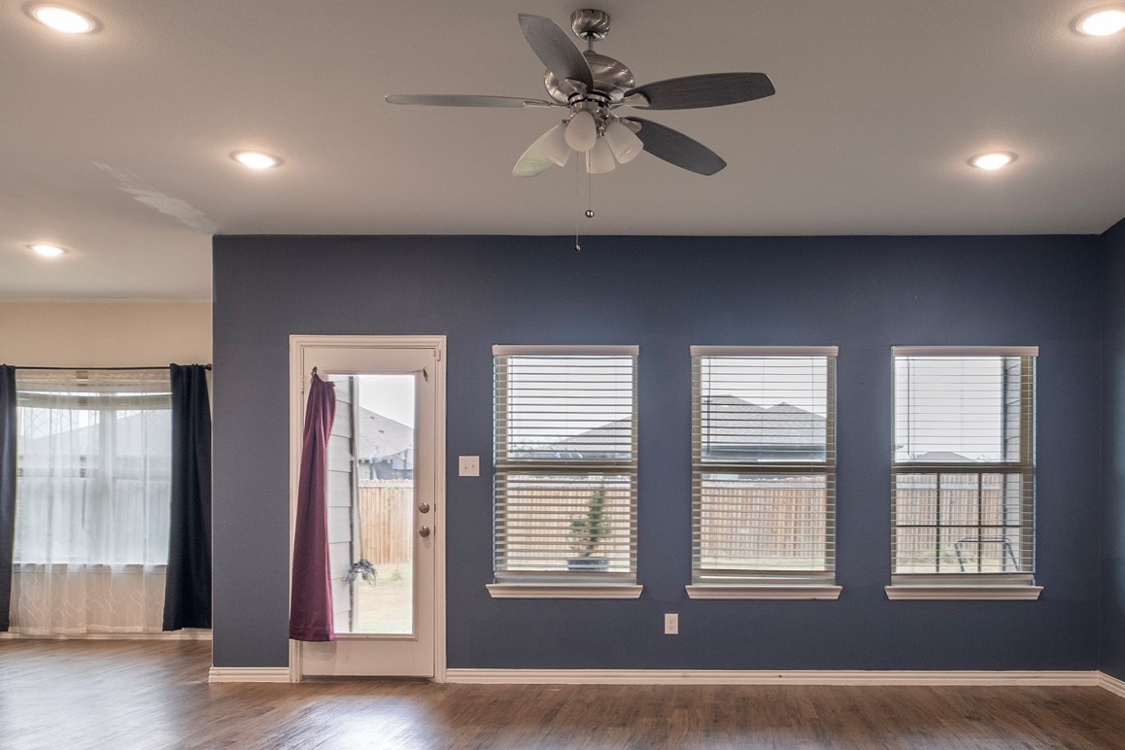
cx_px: 715
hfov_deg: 61.0
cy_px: 527
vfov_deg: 42.7
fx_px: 937
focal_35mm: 30
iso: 320
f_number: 7.1
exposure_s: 1/8
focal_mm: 10.5
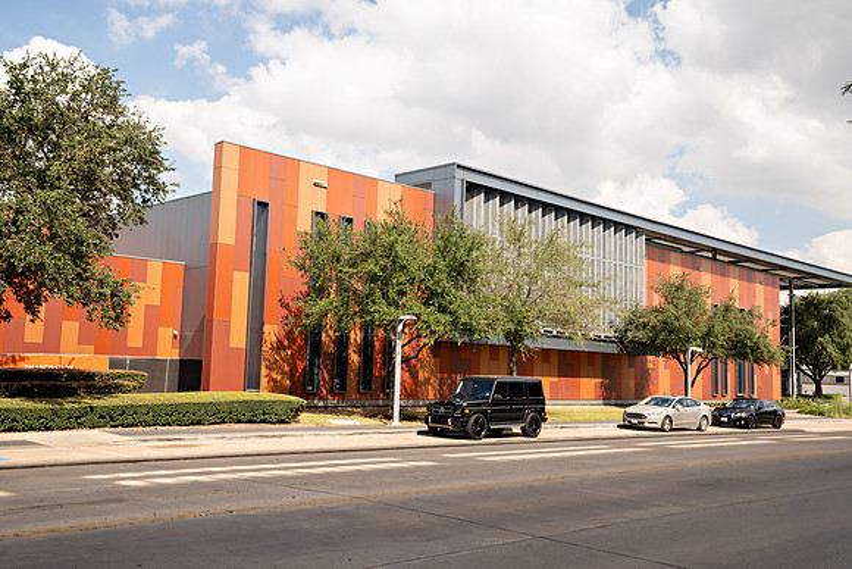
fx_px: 852
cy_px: 284
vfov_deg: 36.9
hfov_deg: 53.1
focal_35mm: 36
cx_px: 426
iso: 160
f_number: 8
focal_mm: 36
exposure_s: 1/160
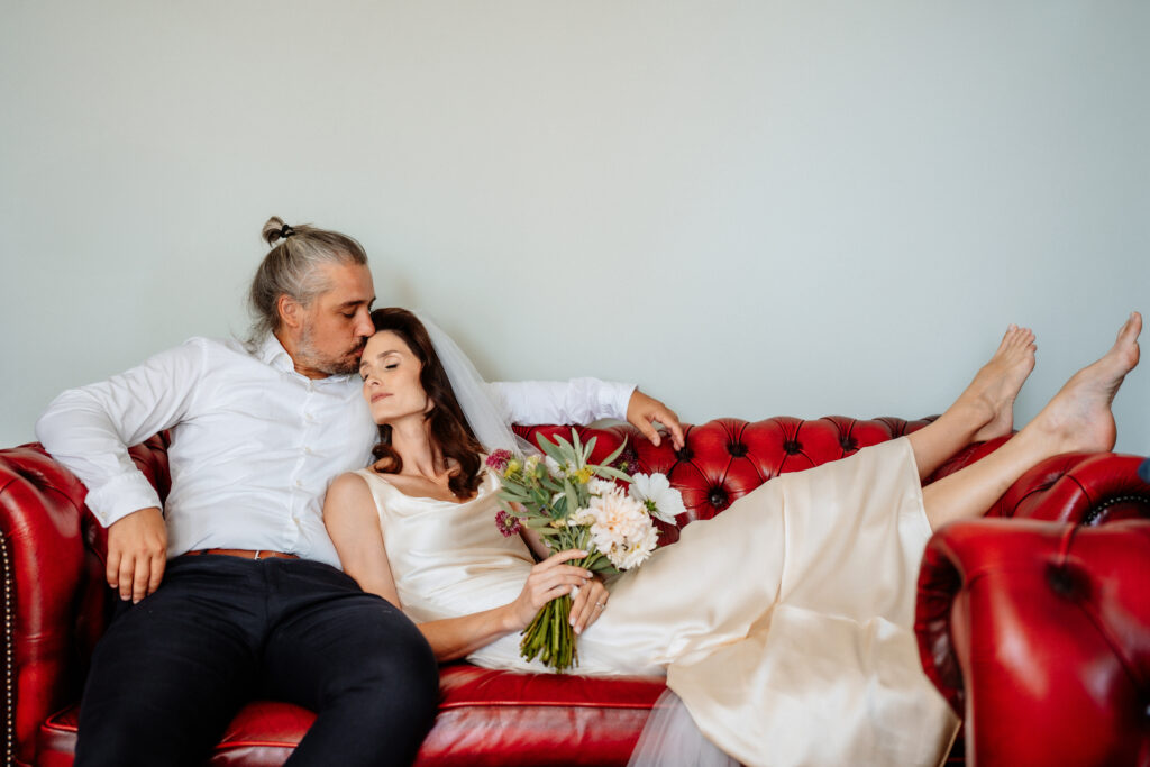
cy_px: 384
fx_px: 1118
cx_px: 575
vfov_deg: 37.9
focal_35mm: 35
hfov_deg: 54.4
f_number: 1.8
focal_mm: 35
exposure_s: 1/200
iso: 100
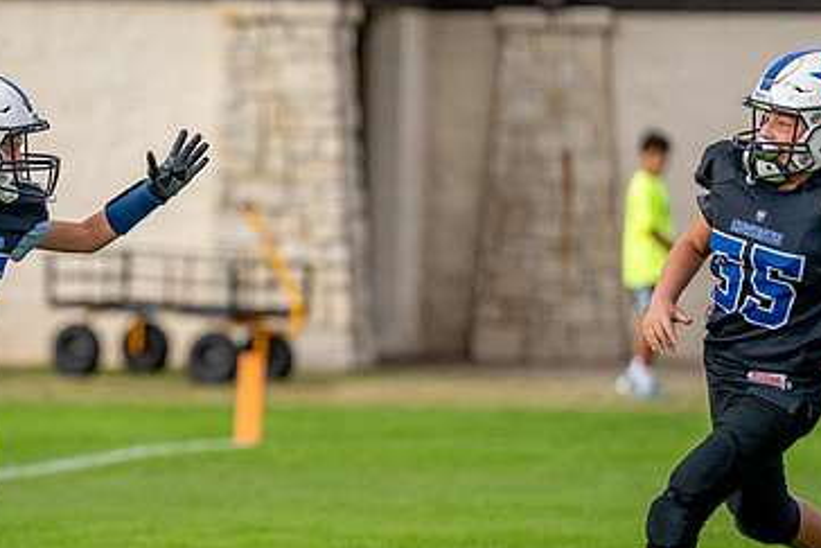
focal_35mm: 480
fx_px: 10950
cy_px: 298
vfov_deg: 2.9
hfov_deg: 4.3
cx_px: 23
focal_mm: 200
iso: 800
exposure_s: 1/2500
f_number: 2.8
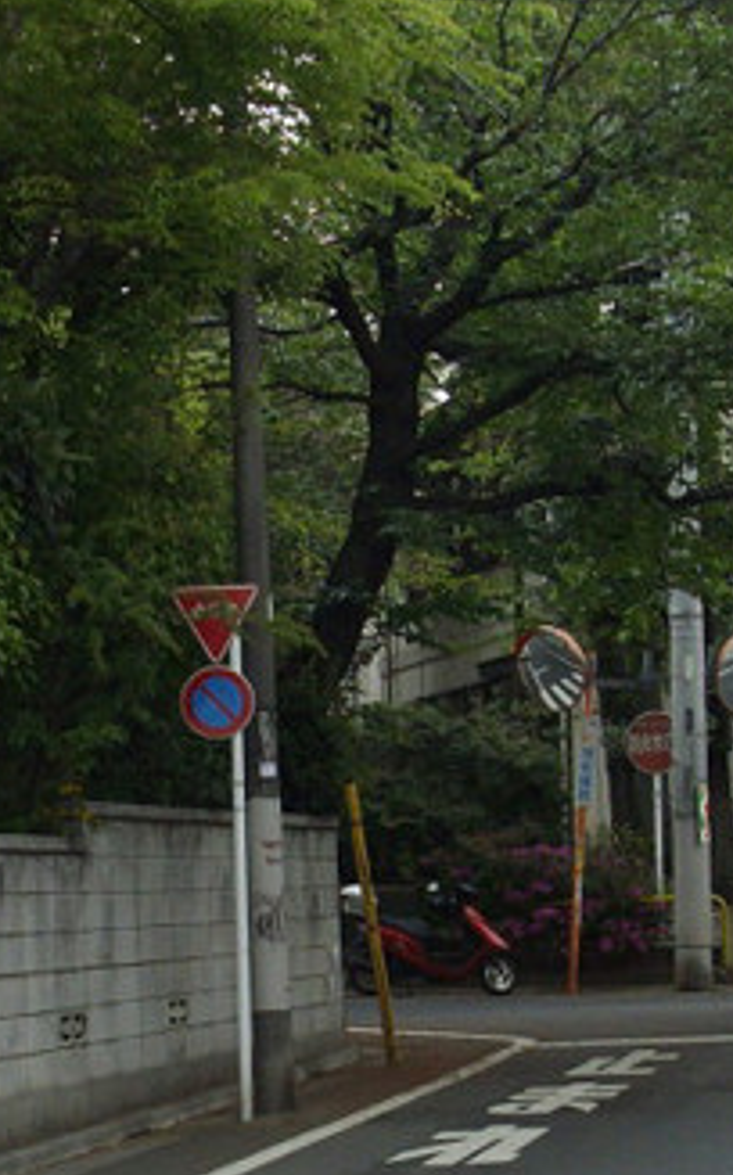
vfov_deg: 20.2
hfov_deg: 12.8
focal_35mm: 102
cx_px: 298
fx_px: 3264
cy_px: 891
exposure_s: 1/125
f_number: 2.8
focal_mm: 6.2
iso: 86
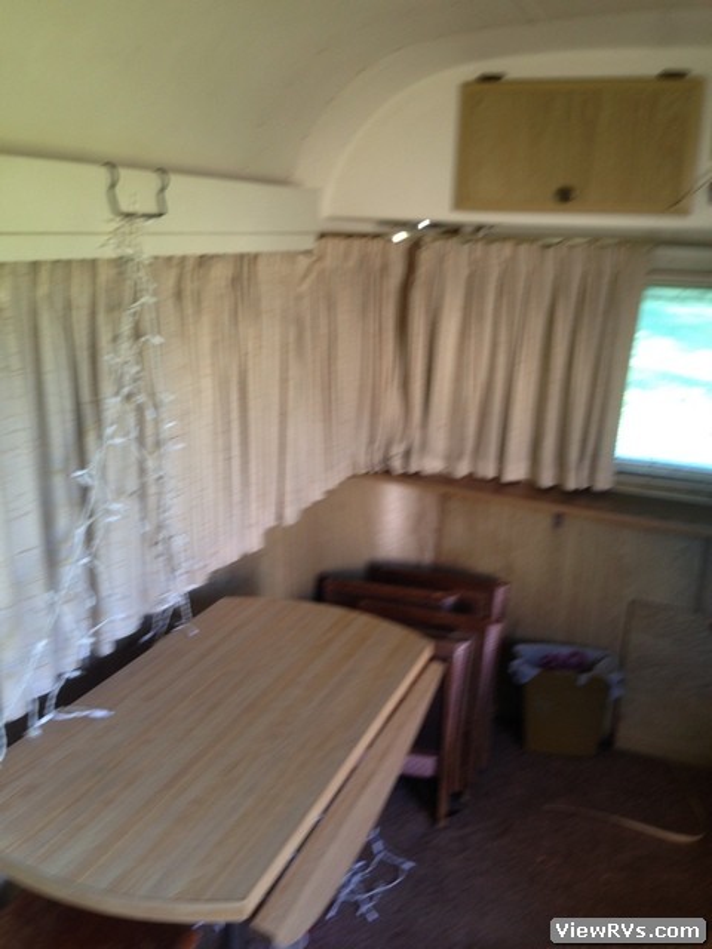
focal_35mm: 33
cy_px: 474
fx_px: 905
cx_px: 356
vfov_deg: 55.4
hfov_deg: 42.9
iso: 50
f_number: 2.4
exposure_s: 1/20
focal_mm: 4.12
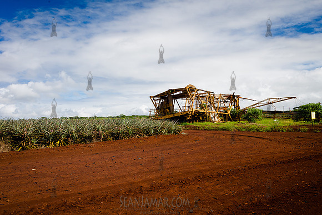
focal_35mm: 36
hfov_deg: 53.8
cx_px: 161
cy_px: 108
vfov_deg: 37.4
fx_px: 318
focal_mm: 35
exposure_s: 1/400
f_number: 13
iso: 640
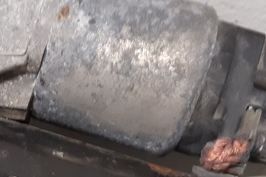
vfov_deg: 14.5
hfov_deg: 21.1
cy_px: 165
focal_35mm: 93
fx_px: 687
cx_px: -8
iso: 200
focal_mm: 3.93
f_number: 1.7
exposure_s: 1/33
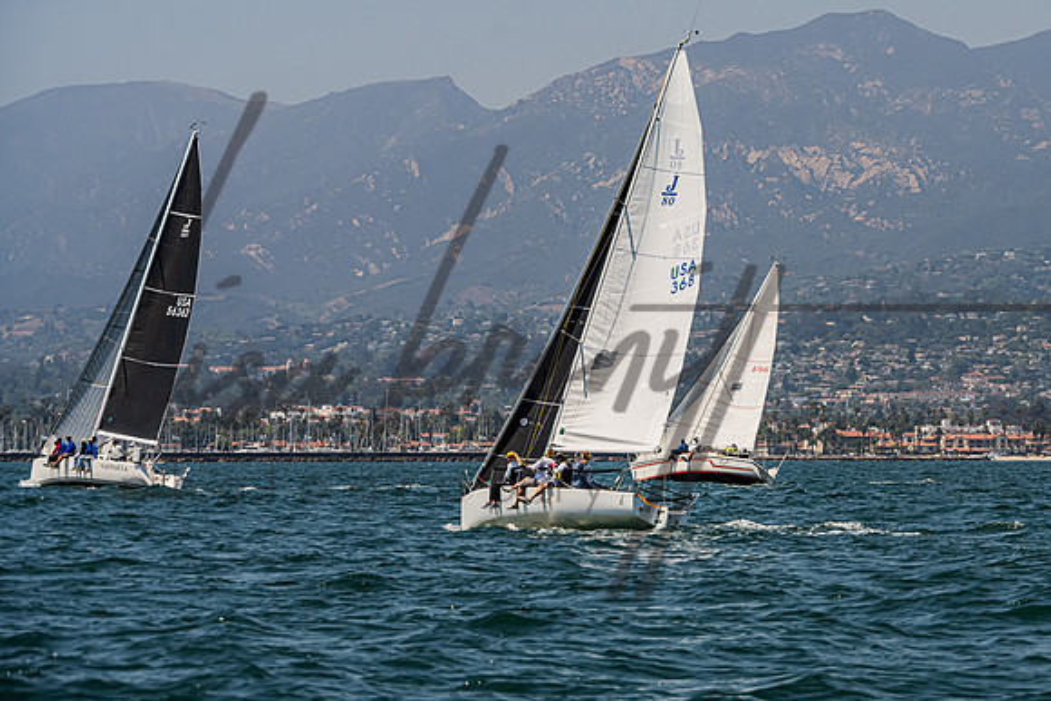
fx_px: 5049
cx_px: 723
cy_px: 297
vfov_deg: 7.9
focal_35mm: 173
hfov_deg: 11.9
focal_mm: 125
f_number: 8
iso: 500
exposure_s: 1/2500
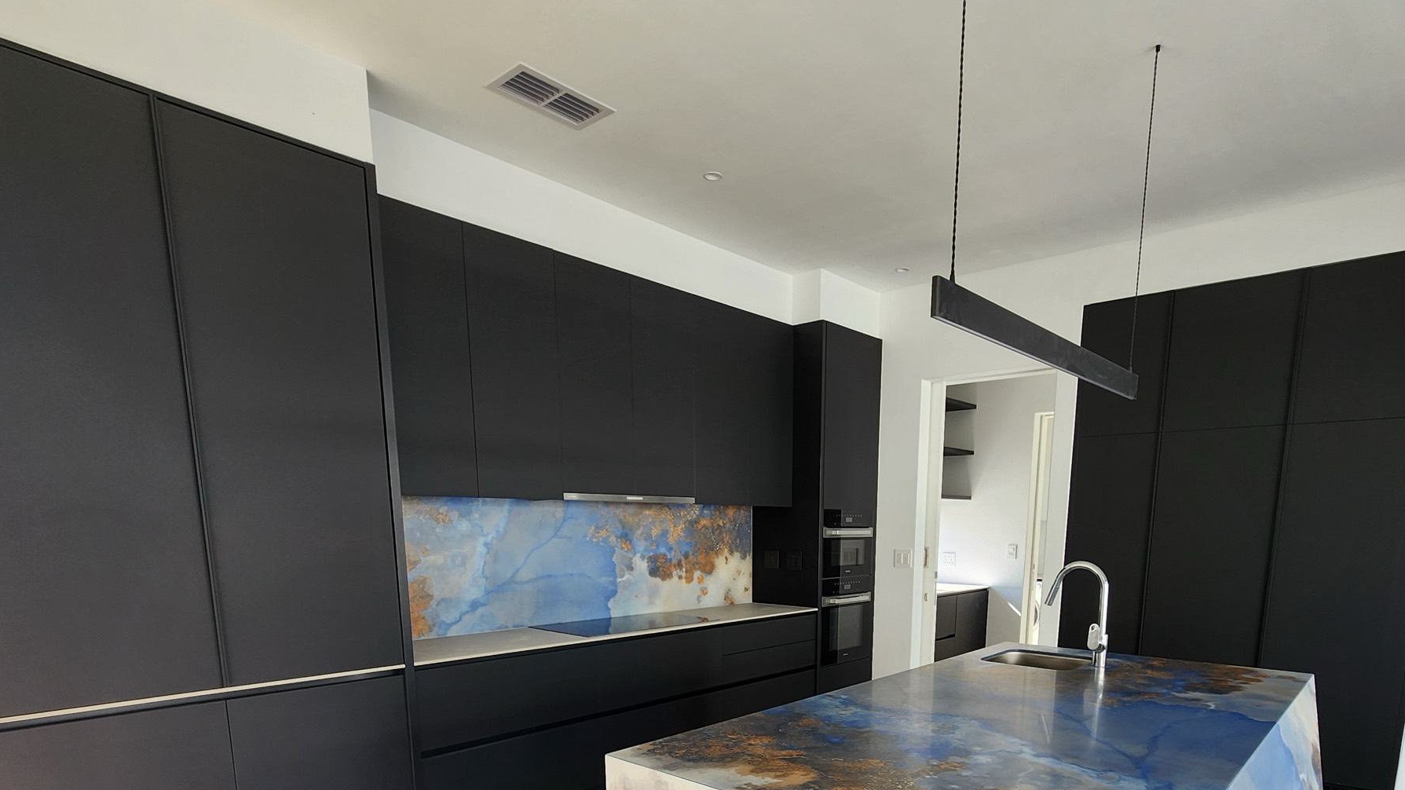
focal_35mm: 19
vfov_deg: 53.6
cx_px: 781
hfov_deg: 89.2
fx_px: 708
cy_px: 656
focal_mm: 2.2
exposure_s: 1/138
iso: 50
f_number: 2.2
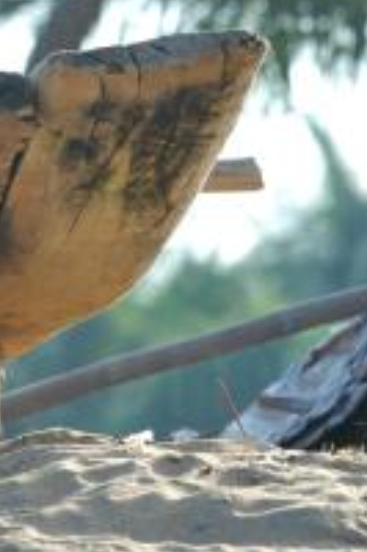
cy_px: 201
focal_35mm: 586
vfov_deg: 3.5
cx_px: -177
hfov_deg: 2.3
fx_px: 8976
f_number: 8
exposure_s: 1/250
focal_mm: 195
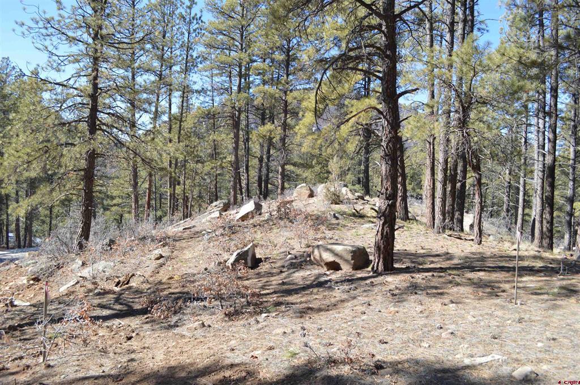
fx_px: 434
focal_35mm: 27
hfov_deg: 67.4
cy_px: 192
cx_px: 290
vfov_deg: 47.8
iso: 100
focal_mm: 18
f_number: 5.6
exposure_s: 1/125
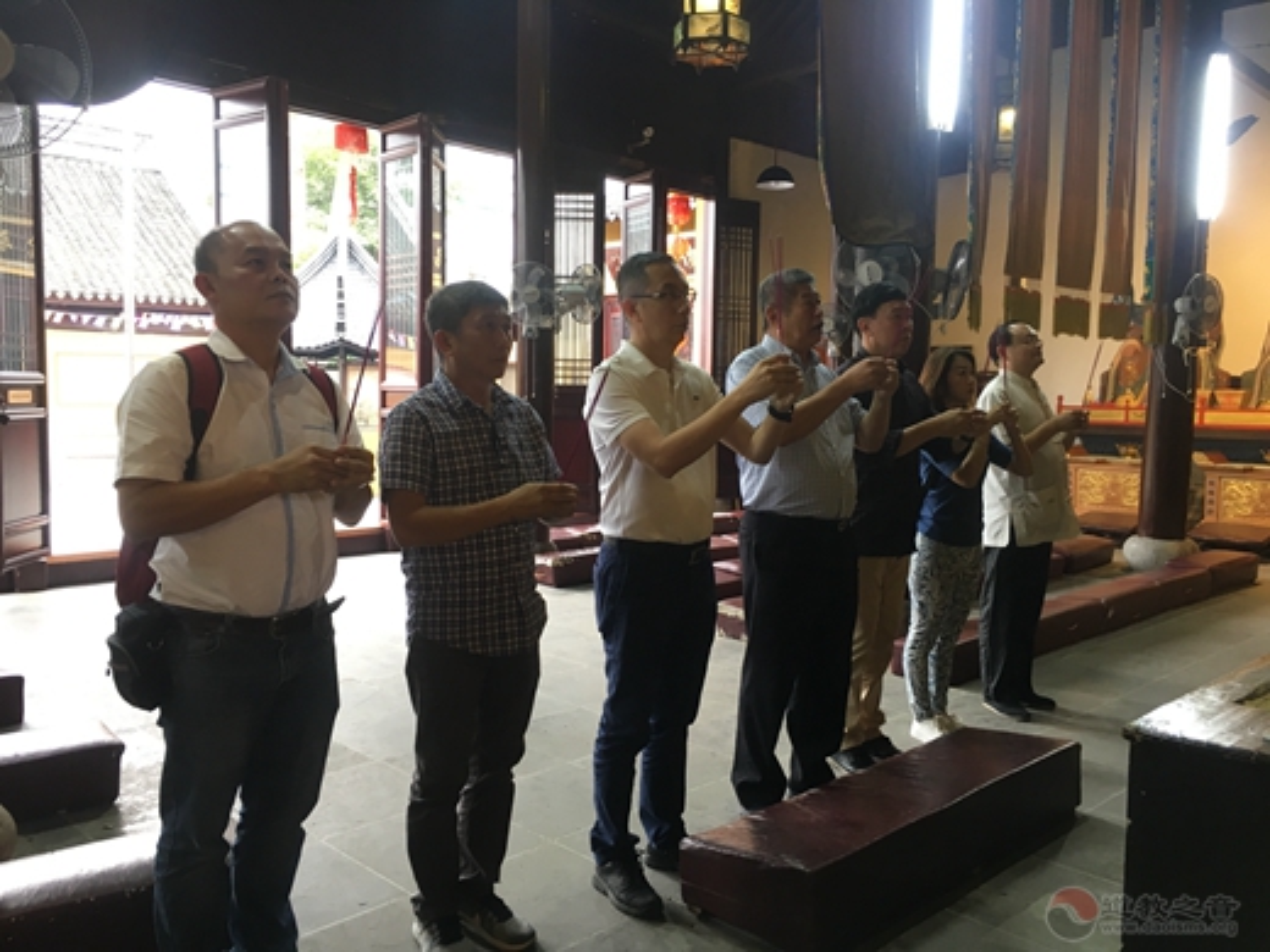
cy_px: 476
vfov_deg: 48.2
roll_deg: -0.4
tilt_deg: -4.5
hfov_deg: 61.7
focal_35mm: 29
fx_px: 1064
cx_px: 635
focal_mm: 4.15
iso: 80
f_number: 2.2
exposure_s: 1/33
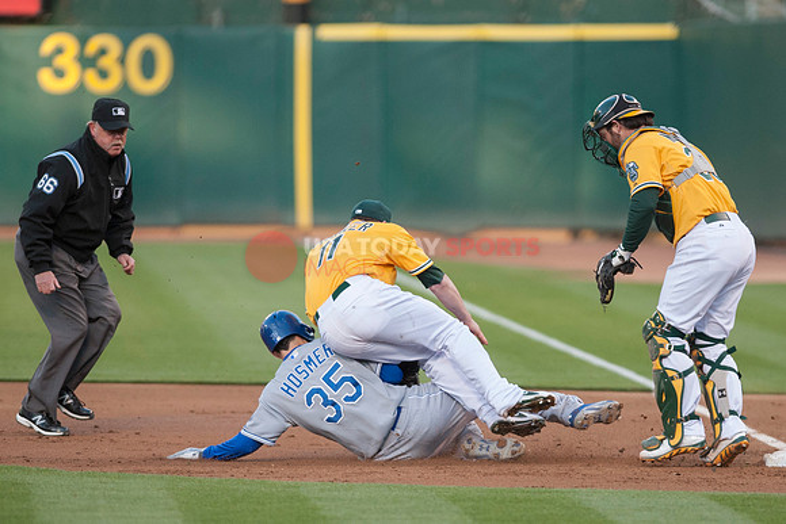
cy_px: 262
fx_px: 6551
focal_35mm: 300
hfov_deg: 6.9
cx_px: 393
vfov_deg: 4.6
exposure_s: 1/2000
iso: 1600
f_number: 2.8
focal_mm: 300
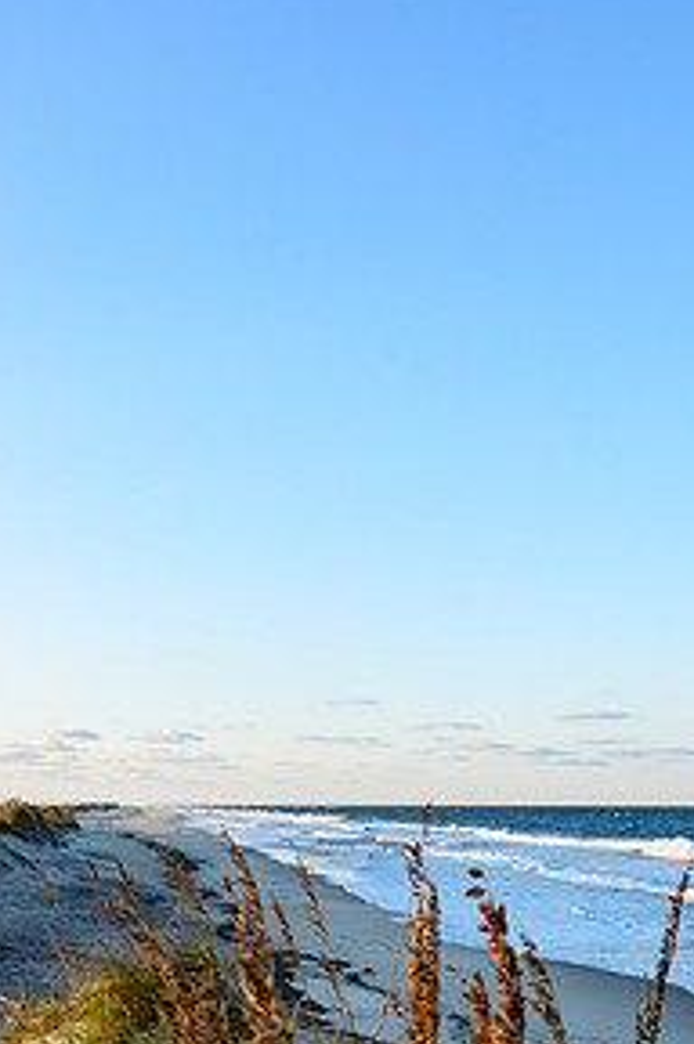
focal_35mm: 42
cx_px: 235
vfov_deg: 45.9
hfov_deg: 31.6
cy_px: 676
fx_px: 1217
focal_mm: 18
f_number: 11
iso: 400
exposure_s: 1/125
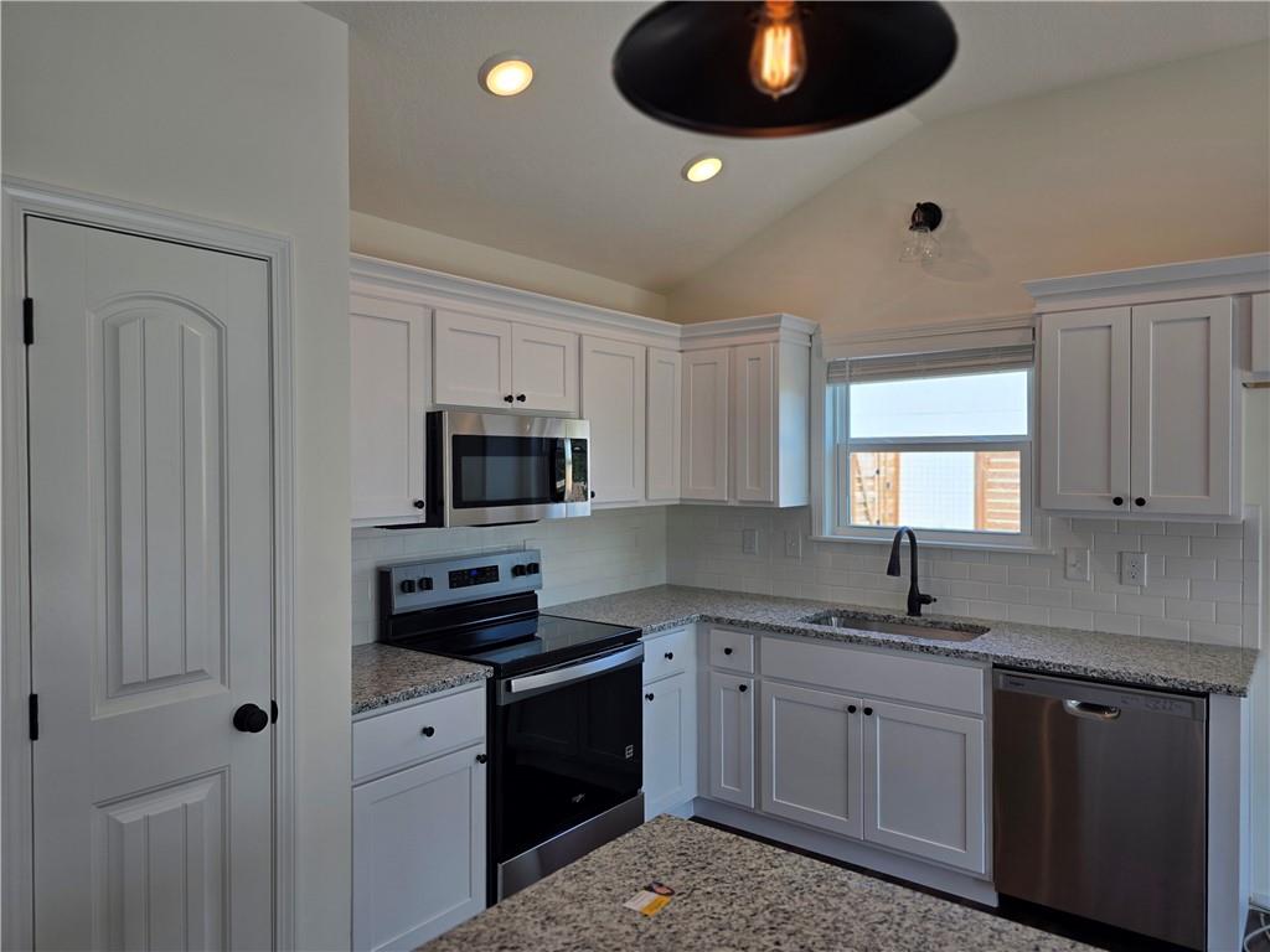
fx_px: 844
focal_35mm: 23
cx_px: 635
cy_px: 476
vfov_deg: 58.9
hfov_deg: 73.9
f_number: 1.7
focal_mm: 6.3
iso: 12
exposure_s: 1/136
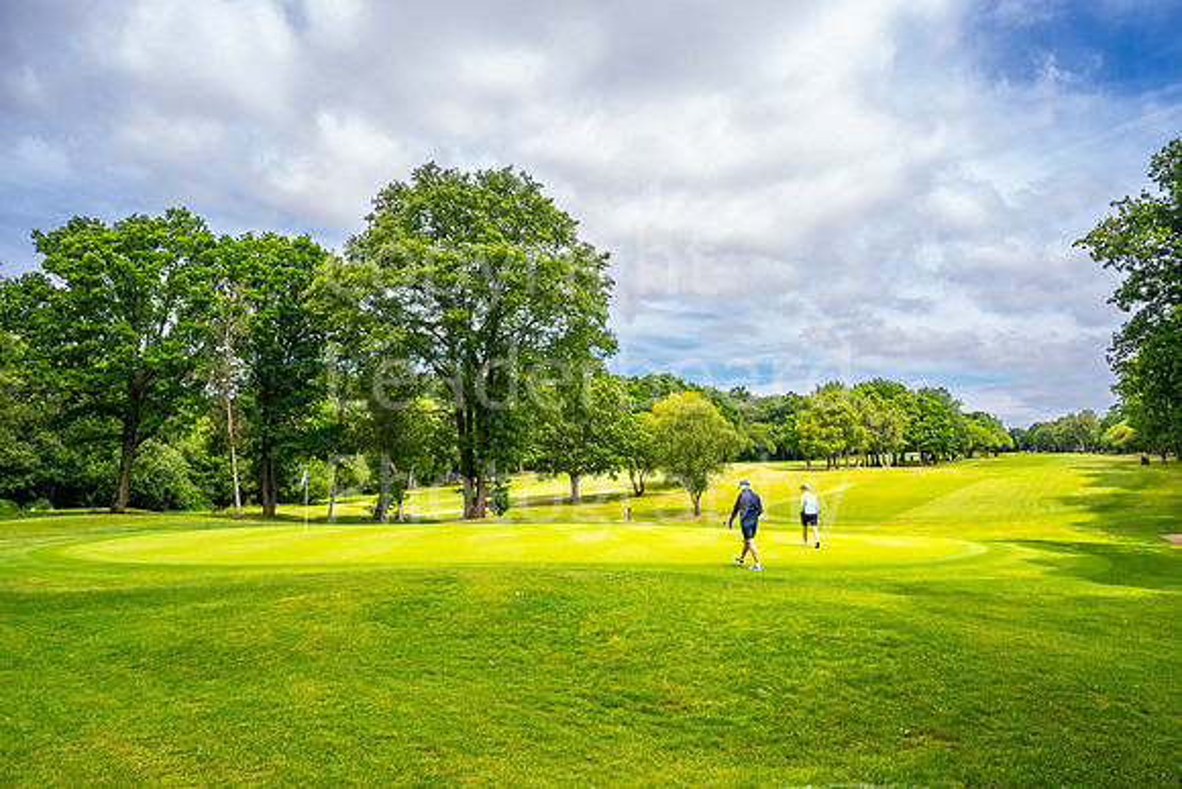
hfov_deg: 73.7
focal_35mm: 24
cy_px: 394
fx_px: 788
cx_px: 591
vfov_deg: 53.2
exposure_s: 1/640
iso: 400
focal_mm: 24
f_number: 7.1
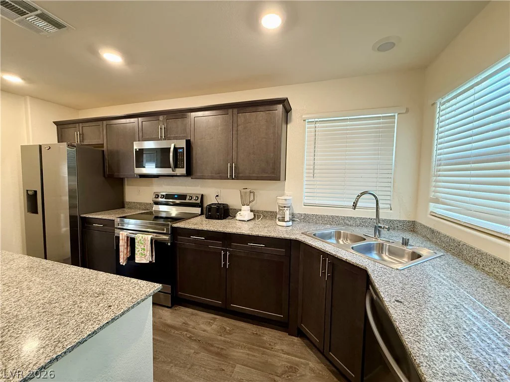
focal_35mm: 14
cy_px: 191
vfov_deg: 85.7
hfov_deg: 102.1
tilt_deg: -3.8
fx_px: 206
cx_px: 255
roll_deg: -0.8
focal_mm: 2.22
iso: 250
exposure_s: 1/60
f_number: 2.2
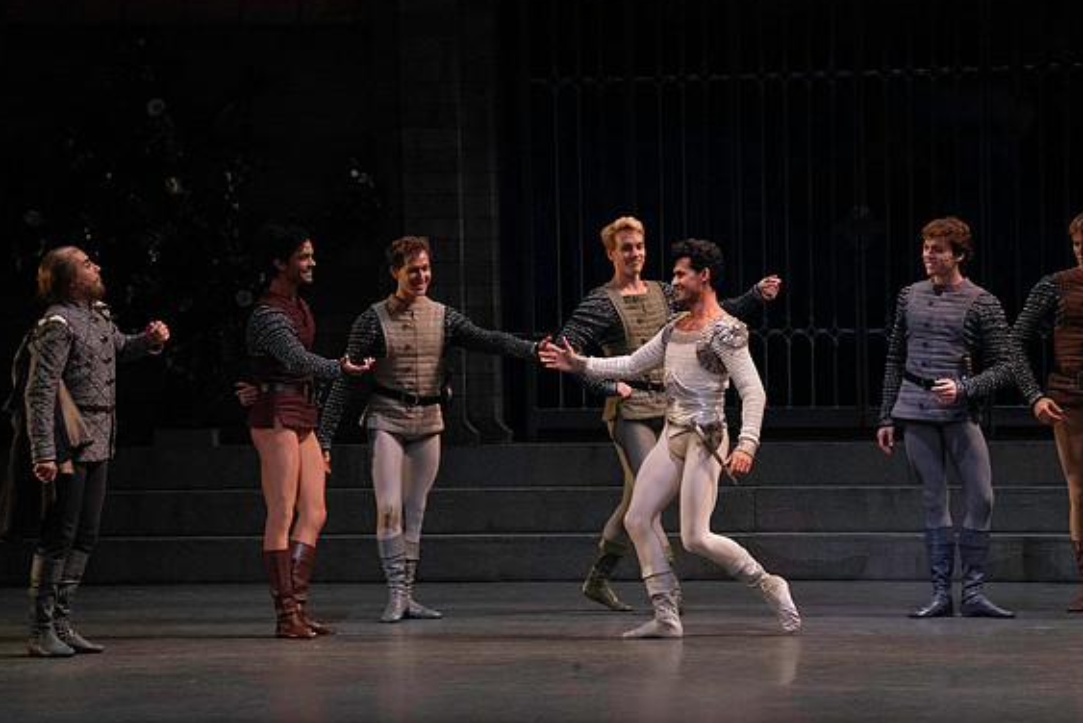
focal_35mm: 206
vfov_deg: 6.7
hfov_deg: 10.0
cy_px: 361
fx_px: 6200
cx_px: 550
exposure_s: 1/400
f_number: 13
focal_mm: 200
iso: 16000
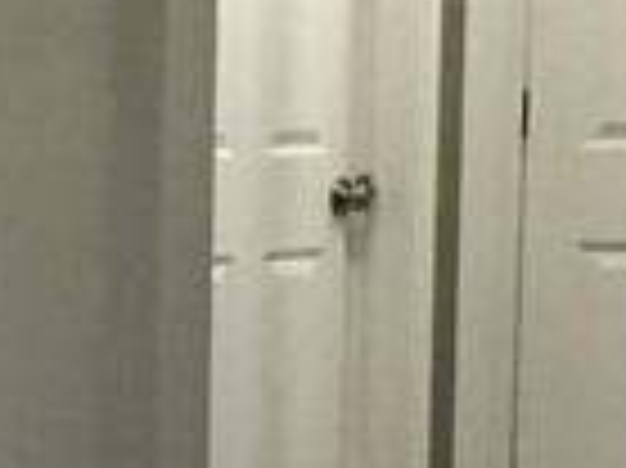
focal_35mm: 214
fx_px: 3867
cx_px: -676
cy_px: 720
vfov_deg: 6.8
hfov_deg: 8.7
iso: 100
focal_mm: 4.15
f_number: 2.2
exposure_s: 1/33
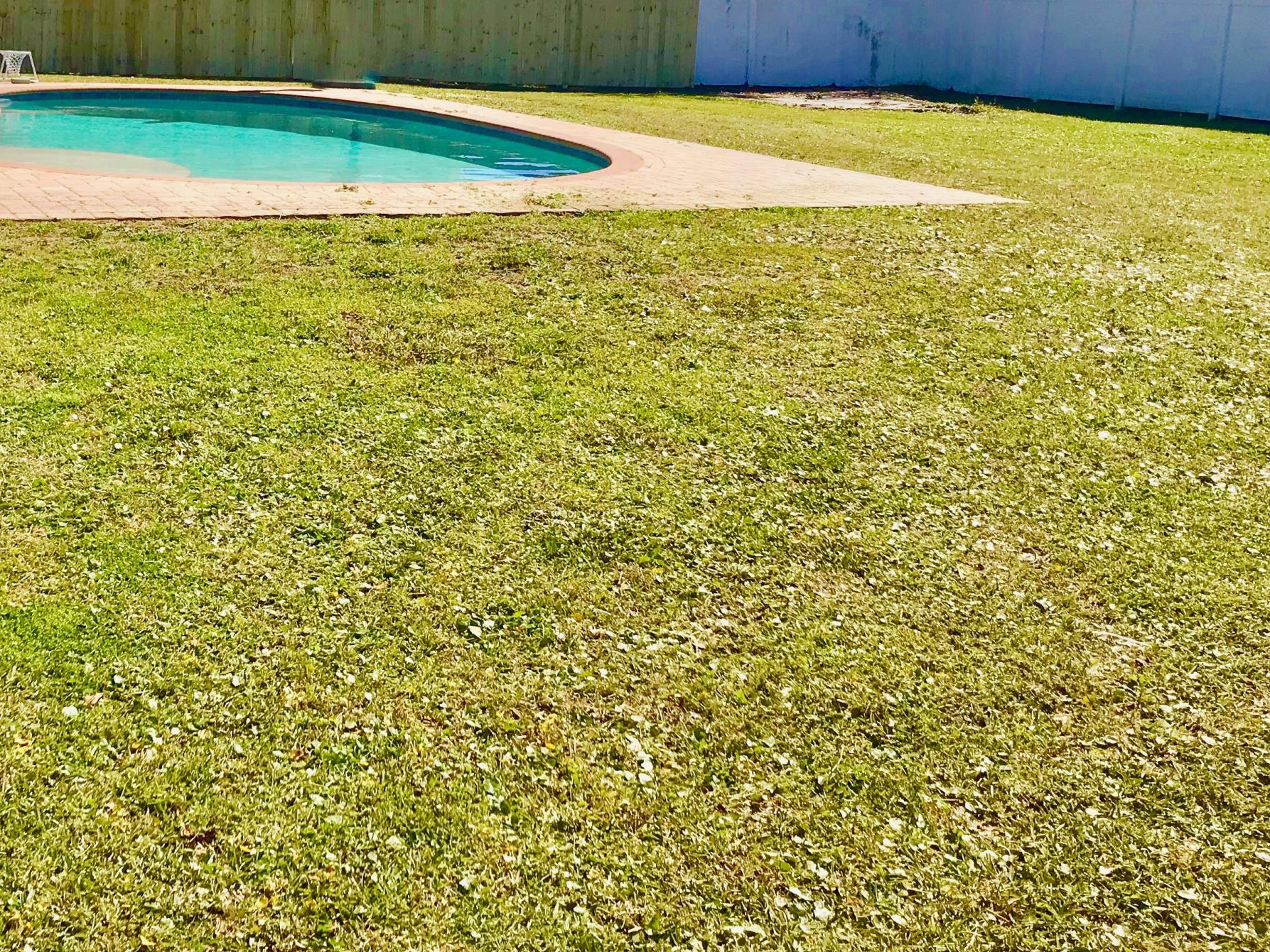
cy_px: 205
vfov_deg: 30.2
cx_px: 387
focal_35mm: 47
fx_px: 1724
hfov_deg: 39.8
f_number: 1.8
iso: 20
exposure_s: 1/3690
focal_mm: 3.99
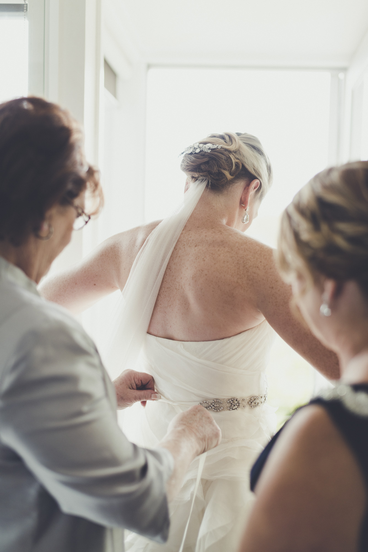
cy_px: 276
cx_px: 184
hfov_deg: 27.0
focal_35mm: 50
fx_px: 766
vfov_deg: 39.6
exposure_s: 1/500
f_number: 2
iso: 320
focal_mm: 50
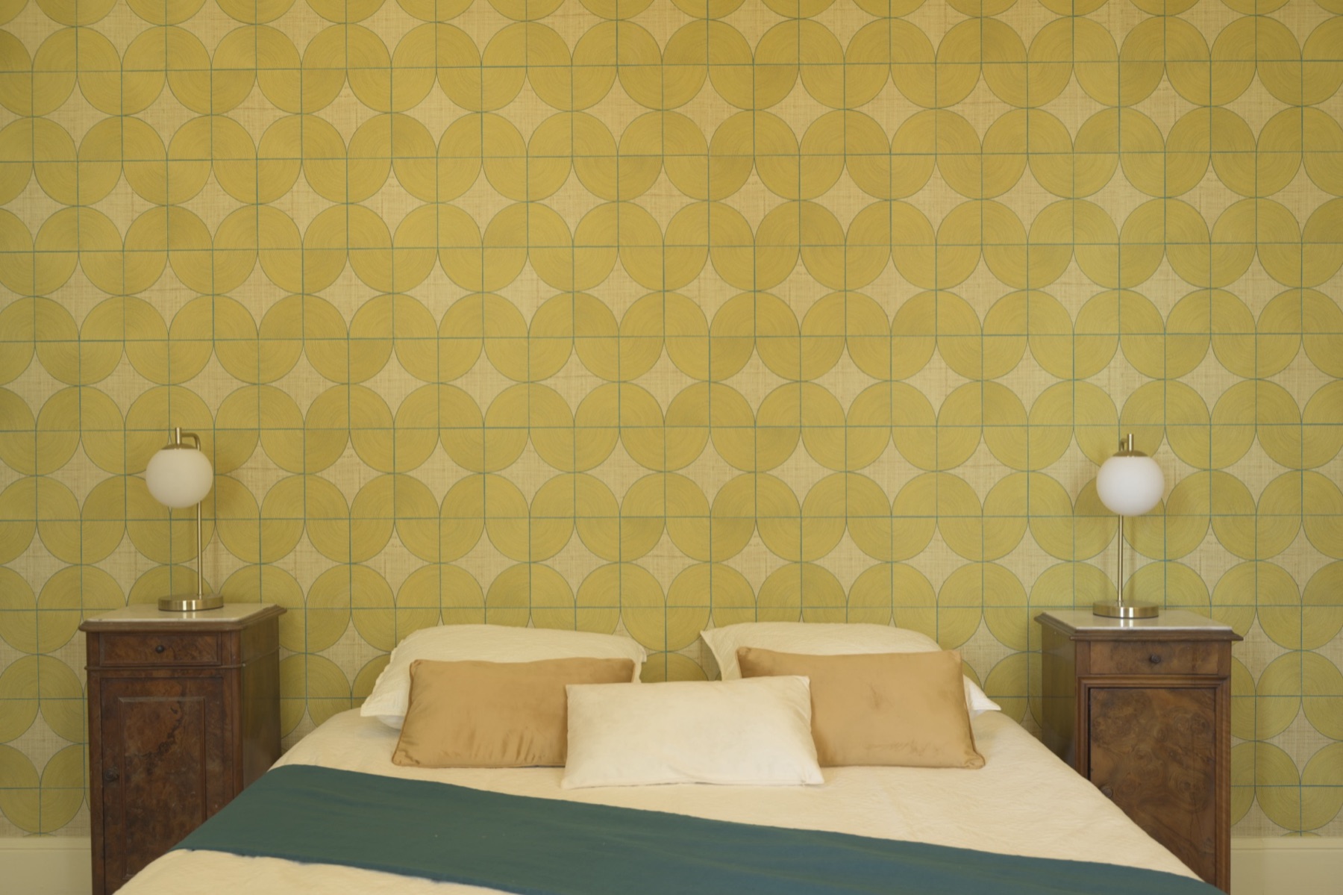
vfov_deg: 35.9
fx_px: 1380
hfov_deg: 51.9
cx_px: 672
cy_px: 448
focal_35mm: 37
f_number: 6.3
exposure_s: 1/2
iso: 100
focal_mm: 37
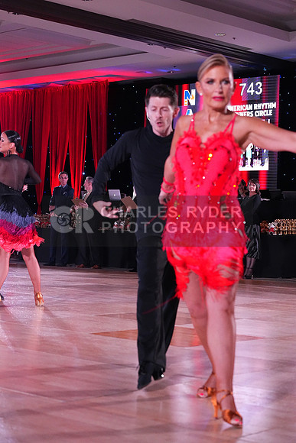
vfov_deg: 28.1
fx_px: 887
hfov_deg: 18.9
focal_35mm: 72
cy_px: 222
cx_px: 148
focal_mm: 72
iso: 8000
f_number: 5.6
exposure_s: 1/320
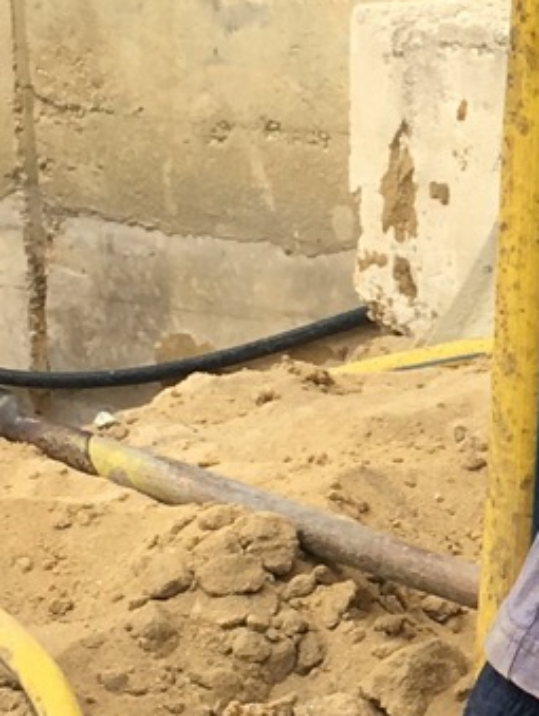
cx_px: 947
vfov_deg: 11.3
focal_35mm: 175
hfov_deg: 8.2
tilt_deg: -10.2
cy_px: 296
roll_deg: +0.7
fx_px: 3626
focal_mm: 4.15
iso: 25
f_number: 2.2
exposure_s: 1/927
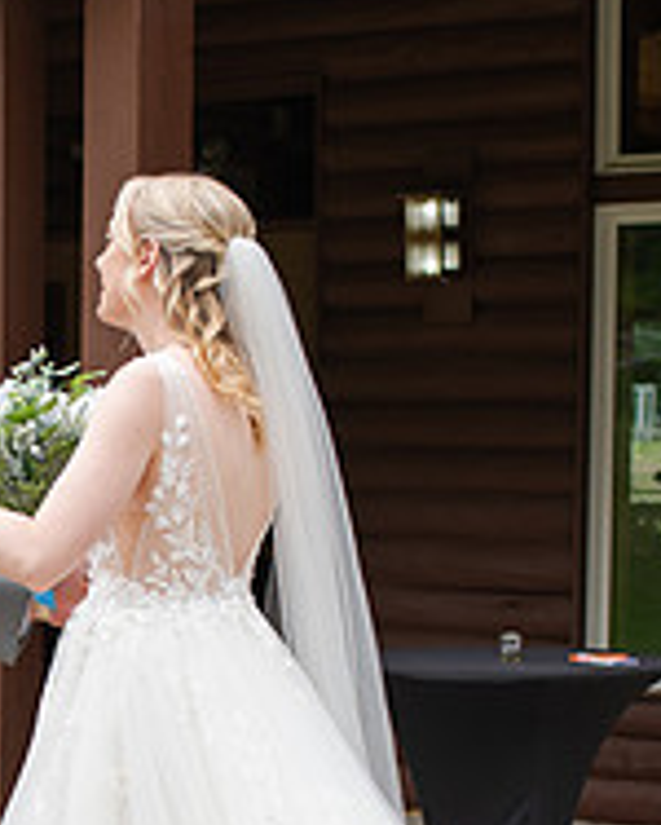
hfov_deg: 13.0
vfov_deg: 16.2
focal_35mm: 117
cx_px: -49
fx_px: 2856
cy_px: 711
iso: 100
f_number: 3.2
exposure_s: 1/500
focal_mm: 35
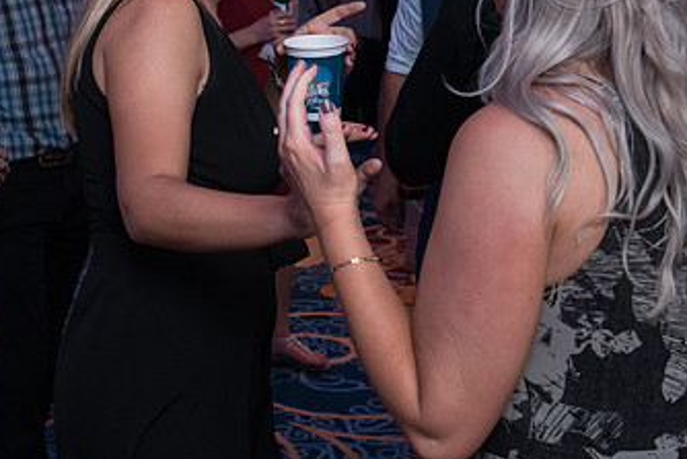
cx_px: 316
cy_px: 191
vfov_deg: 18.7
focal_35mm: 73
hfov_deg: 27.7
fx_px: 1394
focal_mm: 35
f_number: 5.6
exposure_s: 1/200
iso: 2000
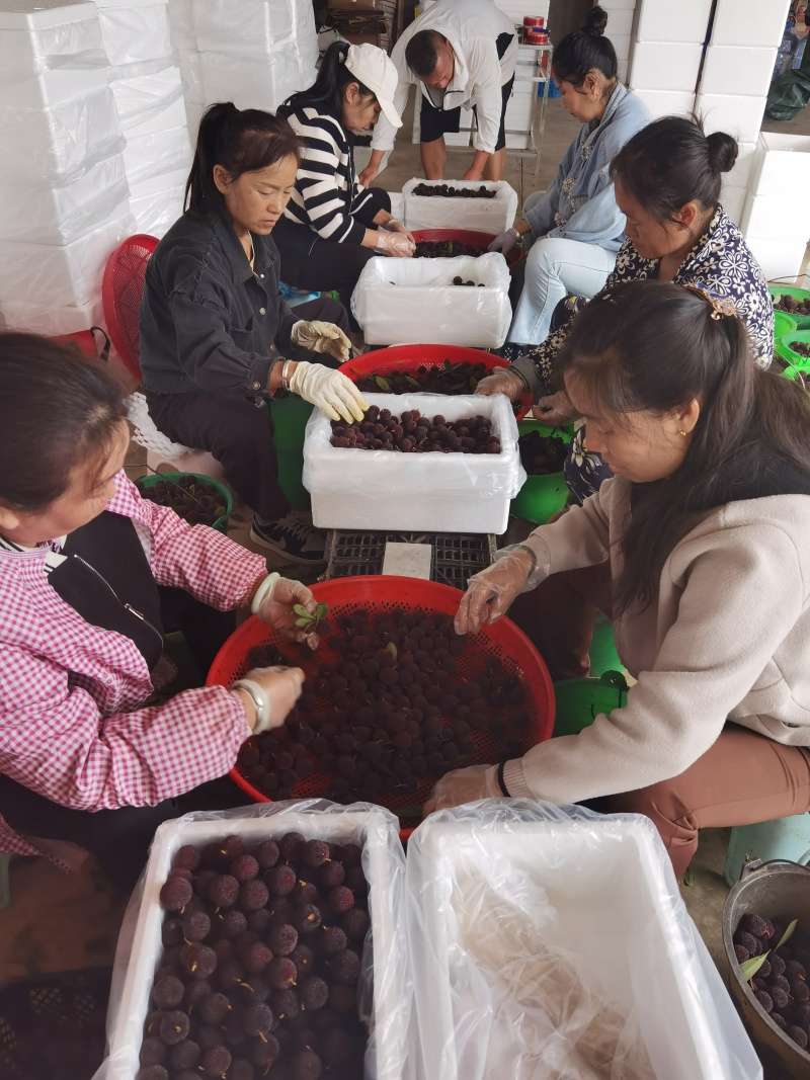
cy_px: 540
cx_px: 405
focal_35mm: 27
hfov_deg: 51.3
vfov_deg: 65.3
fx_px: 843
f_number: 1.9
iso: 50
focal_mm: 6.71
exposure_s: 1/251
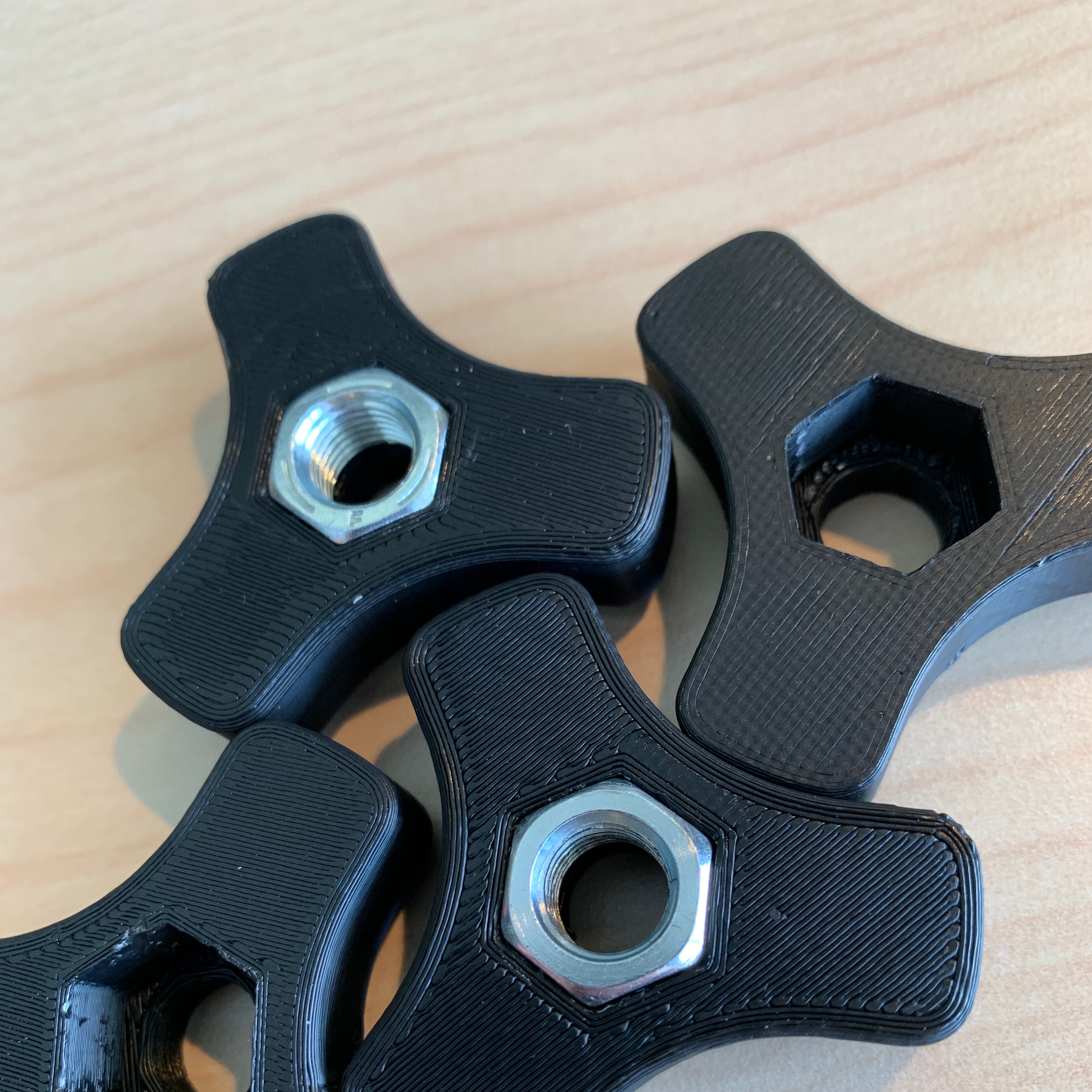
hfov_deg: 52.5
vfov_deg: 51.7
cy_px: 710
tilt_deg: -69.7
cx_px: 543
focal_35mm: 31
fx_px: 1106
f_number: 1.8
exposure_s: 1/60
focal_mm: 4.25
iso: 80
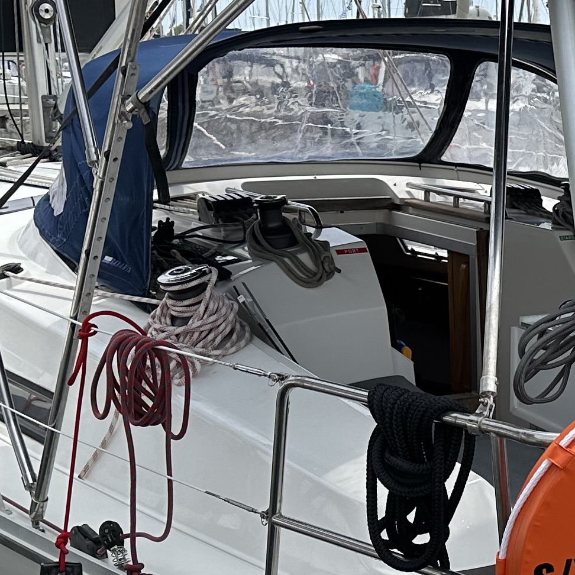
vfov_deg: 19.4
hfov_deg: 18.8
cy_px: 508
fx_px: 1654
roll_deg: -0.6
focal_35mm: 88
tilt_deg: -14.8
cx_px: 667
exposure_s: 1/4762
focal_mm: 6.86
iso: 80
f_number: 1.78
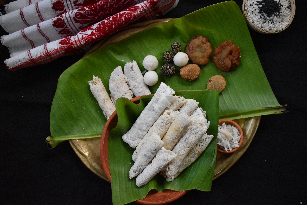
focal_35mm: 34
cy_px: 102
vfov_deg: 38.4
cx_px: 154
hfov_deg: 55.1
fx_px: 294
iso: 3200
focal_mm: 23
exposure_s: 1/200
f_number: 3.8
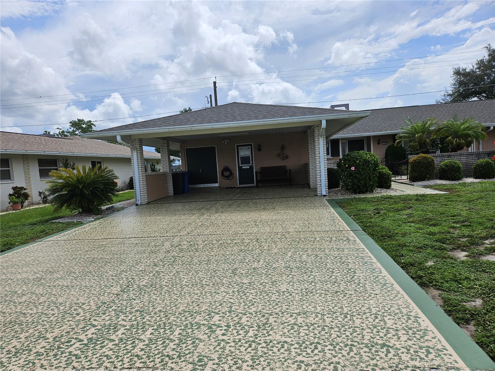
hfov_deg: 73.9
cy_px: 186
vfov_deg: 58.9
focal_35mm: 23
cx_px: 248
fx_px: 329
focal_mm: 5.4
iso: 25
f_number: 1.8
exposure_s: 1/3677
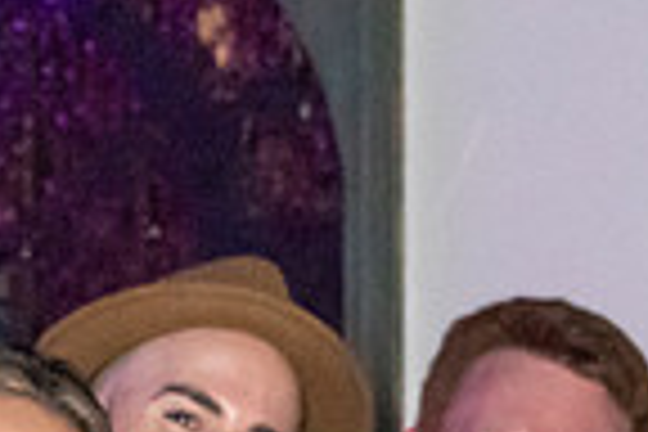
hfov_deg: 6.8
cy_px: 758
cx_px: -176
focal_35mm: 301
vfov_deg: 4.5
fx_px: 5418
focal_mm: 48
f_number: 5.3
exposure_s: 1/60
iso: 6400
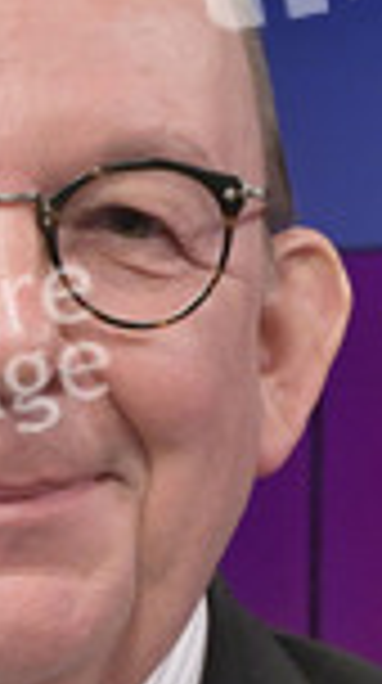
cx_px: 9
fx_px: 1899
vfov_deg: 20.0
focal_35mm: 105
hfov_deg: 11.4
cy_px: 598
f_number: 6.3
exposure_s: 1/200
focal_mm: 38
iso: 2500
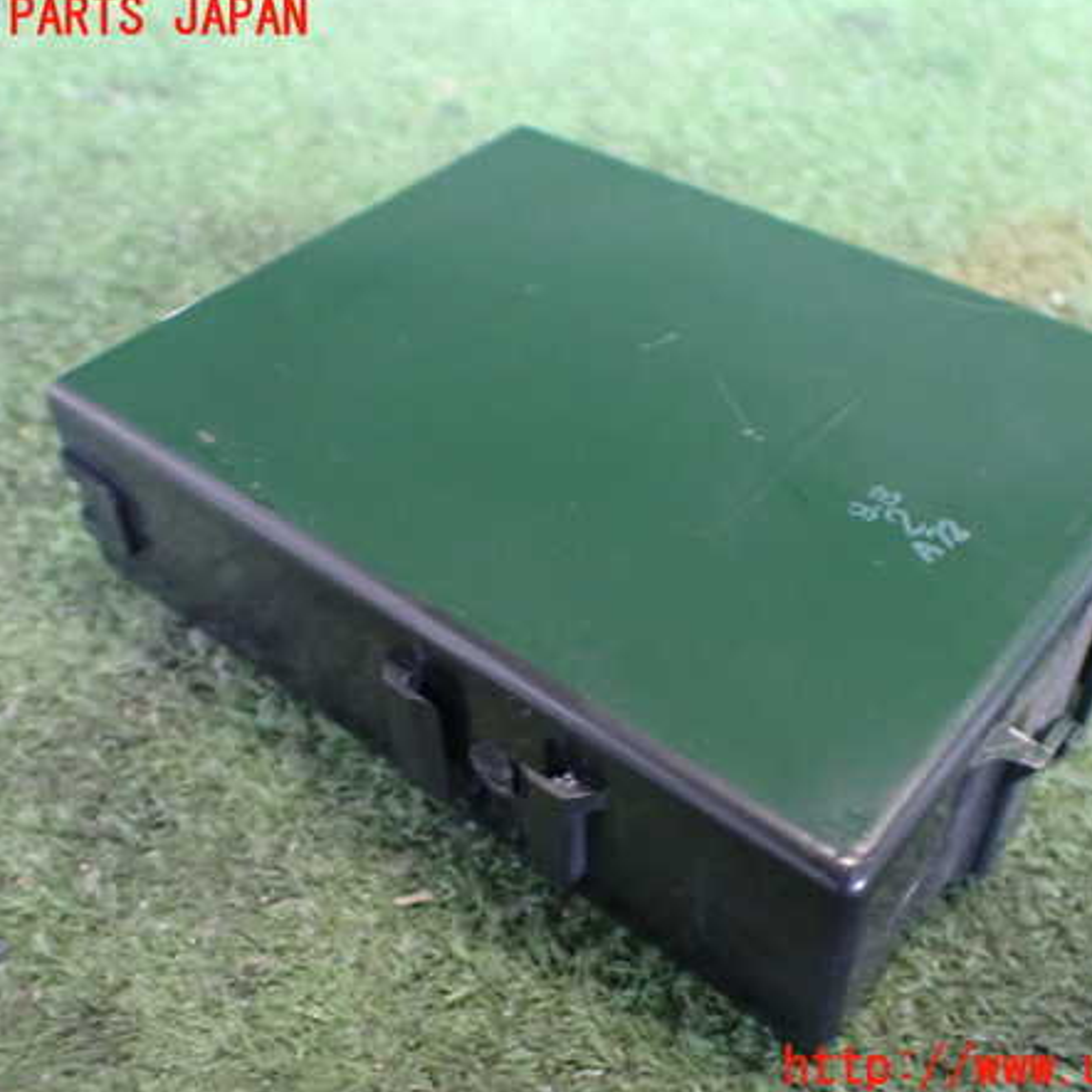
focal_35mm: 36
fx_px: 1285
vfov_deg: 46.0
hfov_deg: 46.0
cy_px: 544
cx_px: 600
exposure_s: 1/40
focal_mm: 5.4
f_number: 2.3
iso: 800
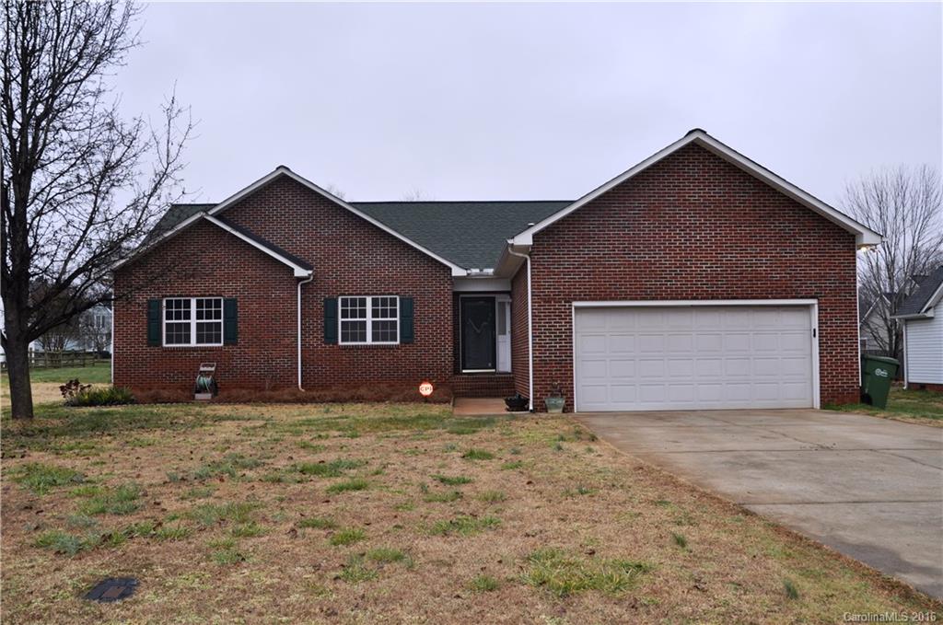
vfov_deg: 38.2
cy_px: 312
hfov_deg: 55.2
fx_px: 902
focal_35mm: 34
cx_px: 472
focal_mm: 23
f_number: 9
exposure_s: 1/200
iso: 200
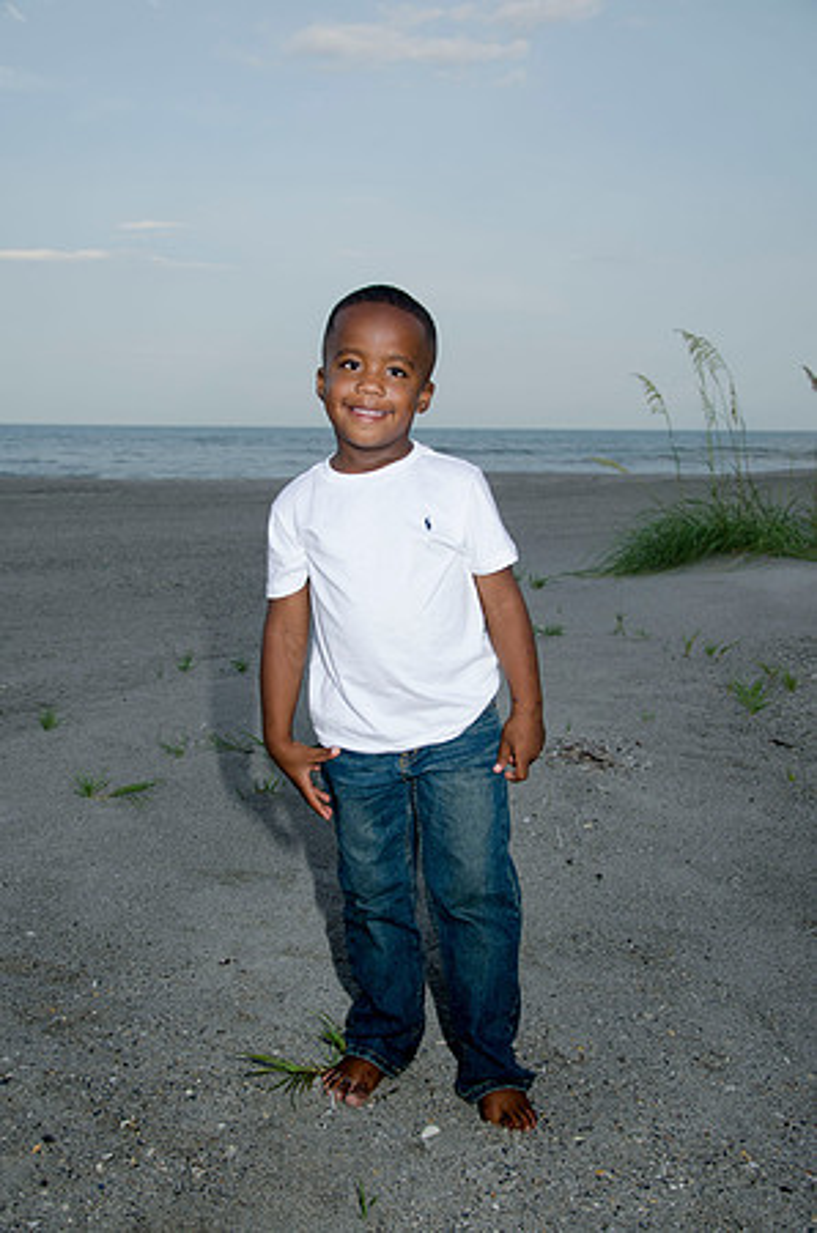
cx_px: 408
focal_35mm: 42
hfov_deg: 31.8
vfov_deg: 46.5
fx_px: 1436
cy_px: 616
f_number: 5.6
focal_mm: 28
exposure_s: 1/250
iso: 100
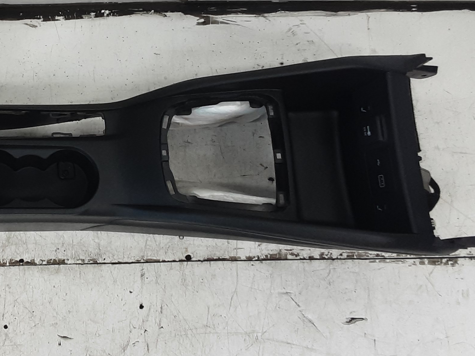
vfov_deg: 25.9
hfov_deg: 33.1
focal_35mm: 56
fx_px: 768
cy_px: 104
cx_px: 75
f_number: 1.9
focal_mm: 2.91
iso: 80
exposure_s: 1/50
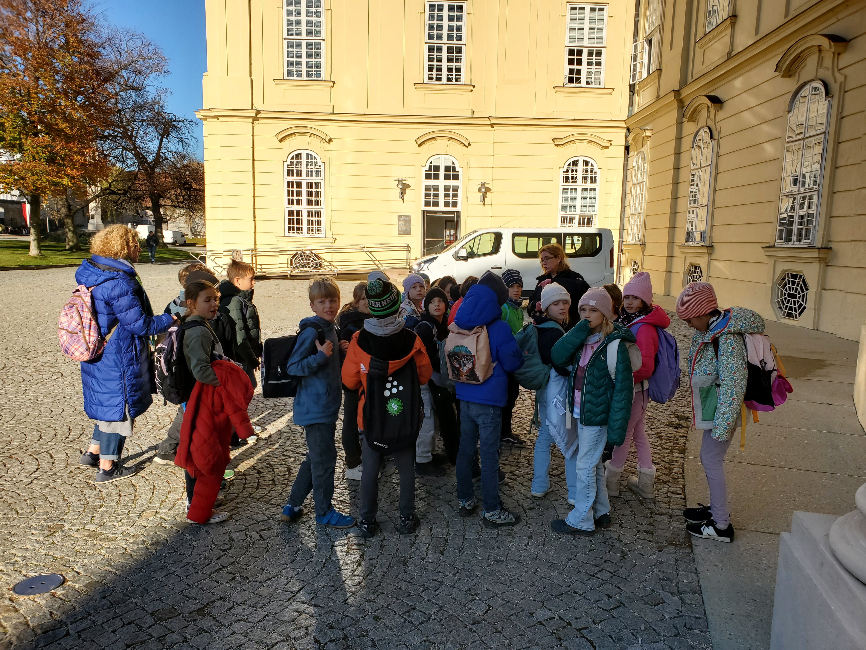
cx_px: 433
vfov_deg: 53.1
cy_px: 325
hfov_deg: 67.3
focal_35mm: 26
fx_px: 650
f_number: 2.4
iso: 50
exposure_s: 1/1466
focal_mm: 4.3
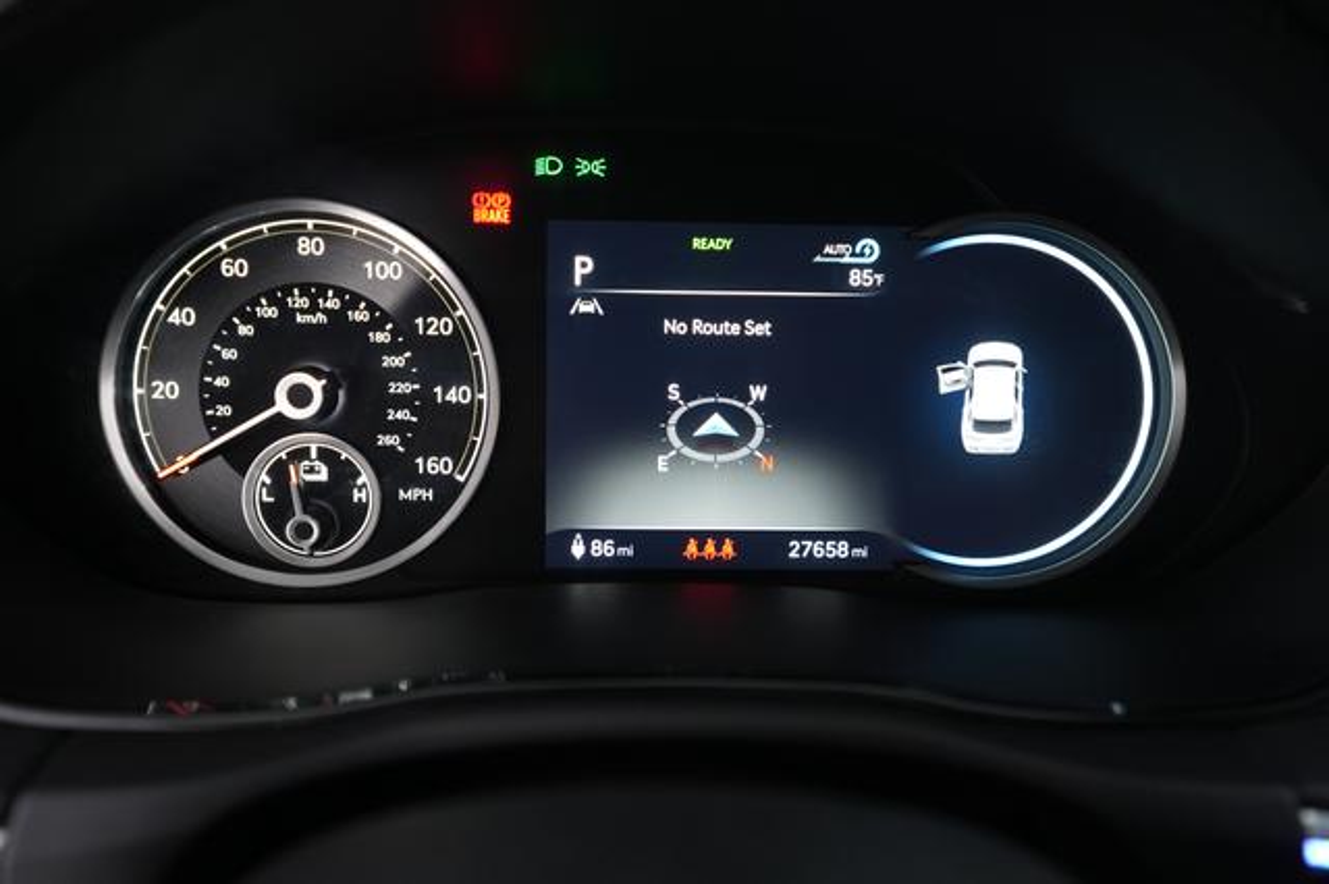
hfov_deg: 65.5
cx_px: 664
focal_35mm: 28
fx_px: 1033
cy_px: 442
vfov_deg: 46.4
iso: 1600
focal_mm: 28
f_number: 2.8
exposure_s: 1/30
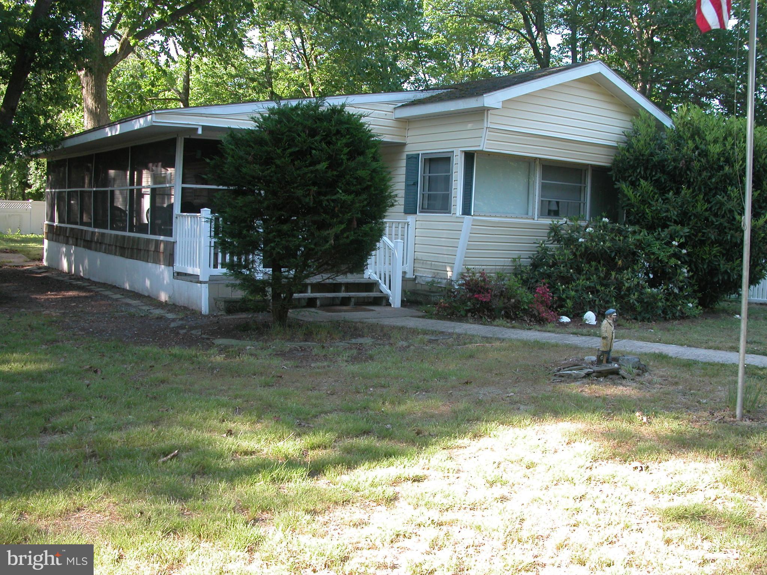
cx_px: 384
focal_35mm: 35
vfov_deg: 40.7
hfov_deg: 52.6
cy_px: 288
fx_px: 776
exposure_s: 1/104
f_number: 3.5
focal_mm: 8.9
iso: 100
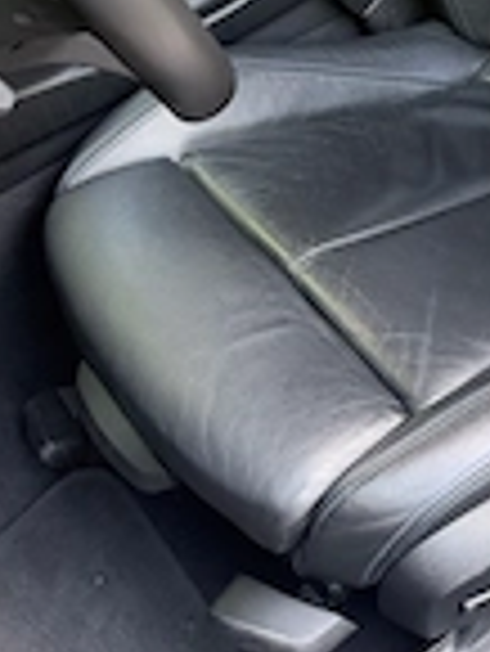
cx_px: 512
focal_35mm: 66
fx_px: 1244
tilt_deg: -27.9
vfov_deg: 25.4
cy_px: -193
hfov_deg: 21.4
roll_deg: +3.5
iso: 200
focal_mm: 6.76
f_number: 1.78
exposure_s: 1/82
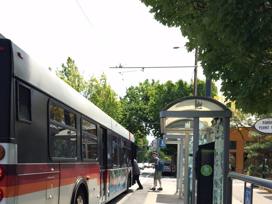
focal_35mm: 39
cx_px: 136
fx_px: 306
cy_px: 179
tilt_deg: +0.6
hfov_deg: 47.9
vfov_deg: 34.9
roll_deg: -0.8
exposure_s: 1/628
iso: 32
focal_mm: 4.15
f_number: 2.2
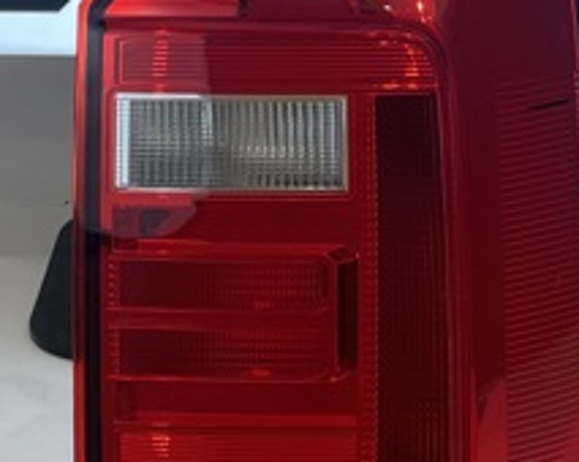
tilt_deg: -24.5
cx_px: 326
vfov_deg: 8.2
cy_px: 178
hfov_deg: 10.3
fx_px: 3219
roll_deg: +2.0
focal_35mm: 188
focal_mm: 7.5
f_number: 2.2
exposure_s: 1/99
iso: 64
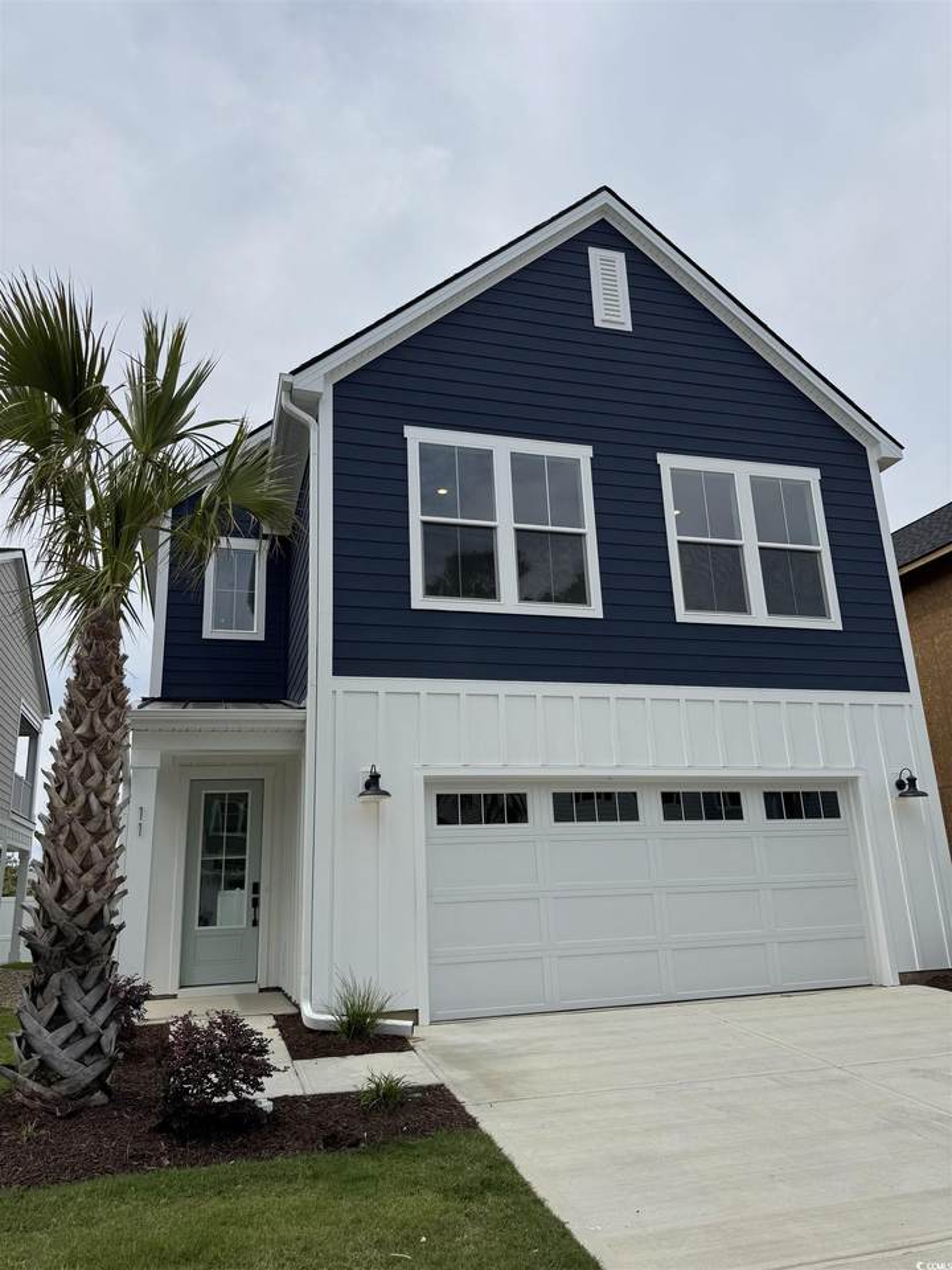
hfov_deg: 56.8
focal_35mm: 24
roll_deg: +3.1
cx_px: 476
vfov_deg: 71.6
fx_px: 880
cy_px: 635
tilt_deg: +17.6
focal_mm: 6.76
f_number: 1.78
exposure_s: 1/7937
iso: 80
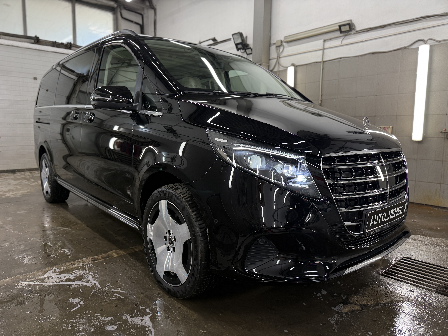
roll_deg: -0.6
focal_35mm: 24
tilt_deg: -5.6
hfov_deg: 71.6
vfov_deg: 56.8
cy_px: 168
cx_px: 224
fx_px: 311
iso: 125
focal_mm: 6.76
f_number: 1.78
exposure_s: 1/97
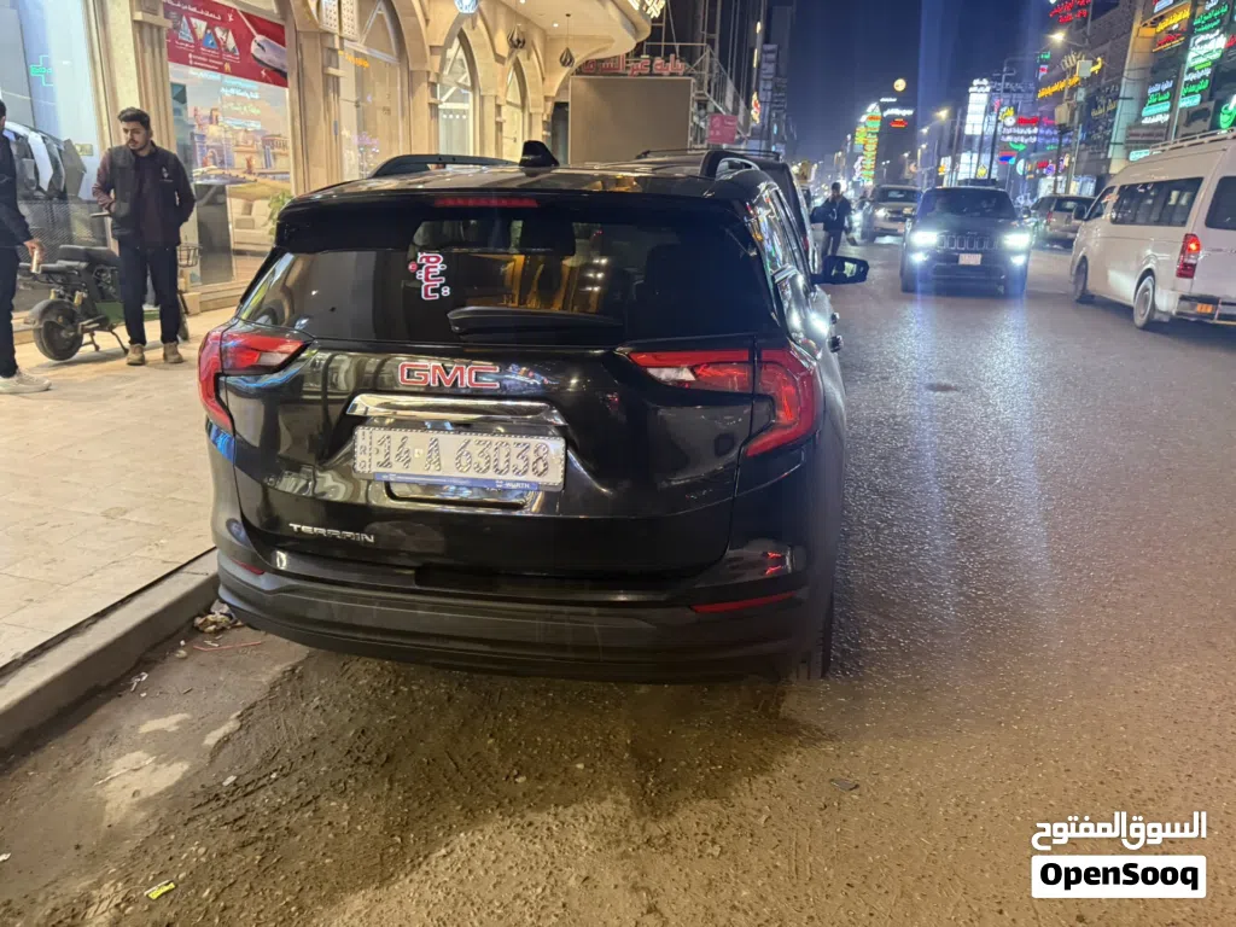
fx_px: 857
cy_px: 464
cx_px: 618
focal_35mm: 24
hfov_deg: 71.6
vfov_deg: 56.8
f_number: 1.78
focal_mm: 6.76
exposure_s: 1/50
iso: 500
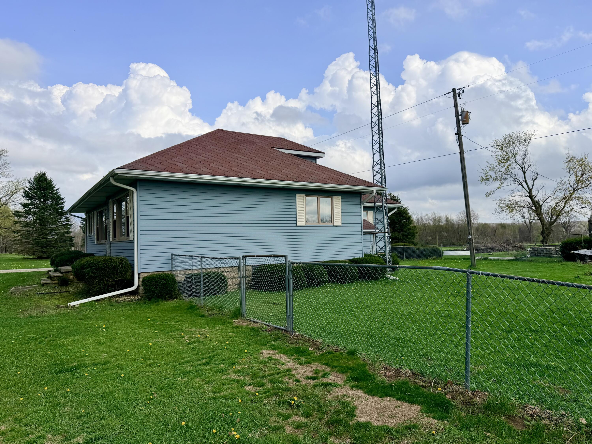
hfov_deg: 71.6
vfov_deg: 56.8
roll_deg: +1.2
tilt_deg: +3.4
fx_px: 410
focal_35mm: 24
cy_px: 222
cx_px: 296
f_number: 1.78
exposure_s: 1/5714
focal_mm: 6.76
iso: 80
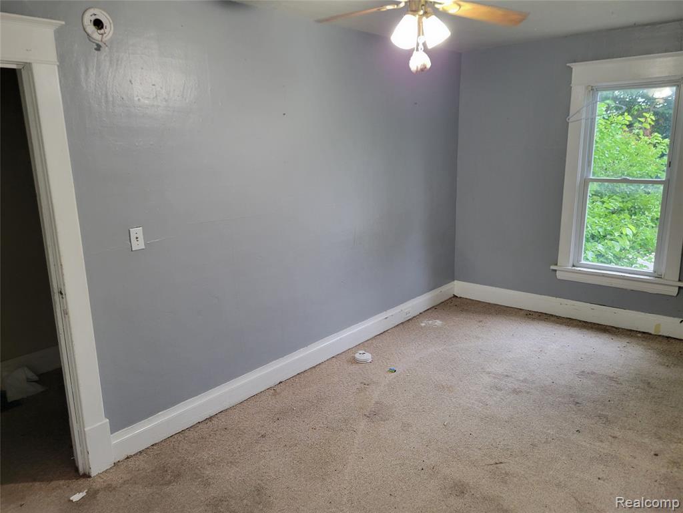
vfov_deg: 53.1
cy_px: 256
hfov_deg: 67.3
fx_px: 513
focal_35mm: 26
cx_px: 342
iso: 200
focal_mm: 5.4
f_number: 1.8
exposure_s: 1/40
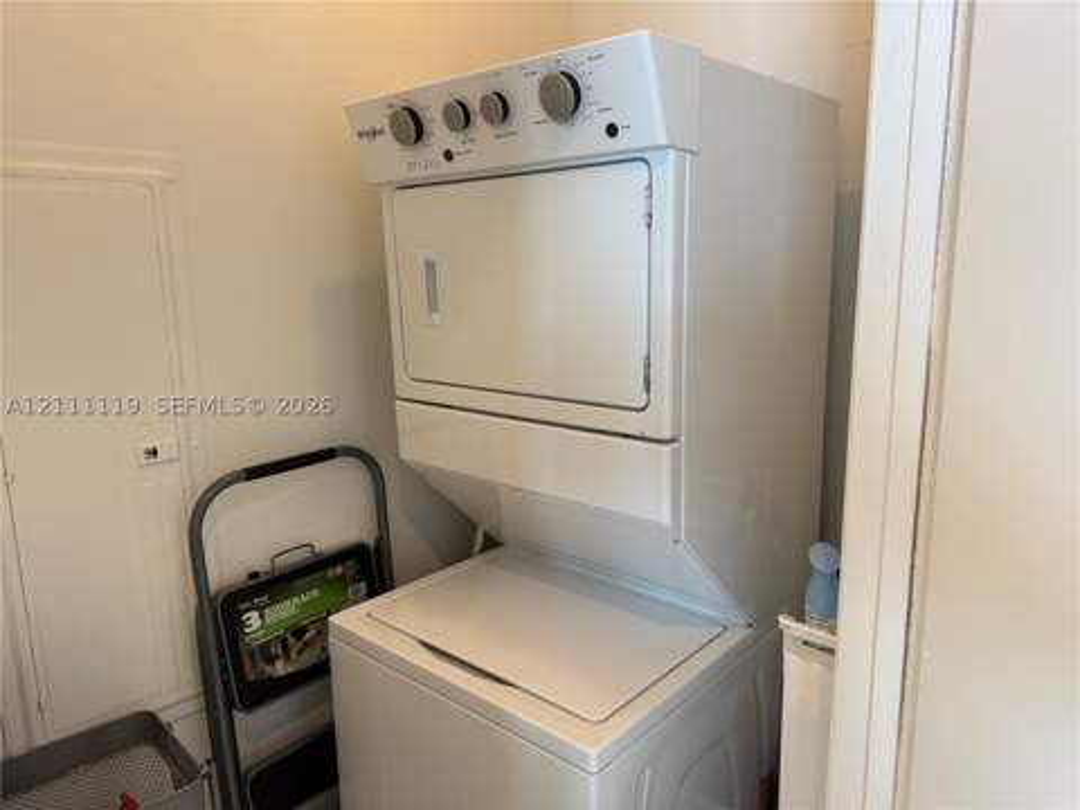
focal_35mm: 24
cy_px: 405
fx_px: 749
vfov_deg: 56.8
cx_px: 540
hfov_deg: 71.6
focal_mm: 6.76
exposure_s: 1/120
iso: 125
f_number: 1.78
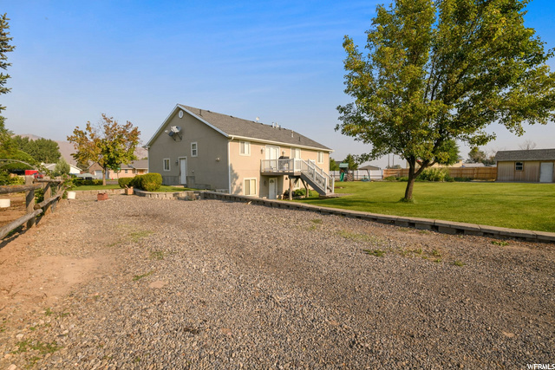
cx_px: 278
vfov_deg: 77.4
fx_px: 231
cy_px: 185
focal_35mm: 15
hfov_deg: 100.4
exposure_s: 1/800
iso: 320
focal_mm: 15
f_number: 8
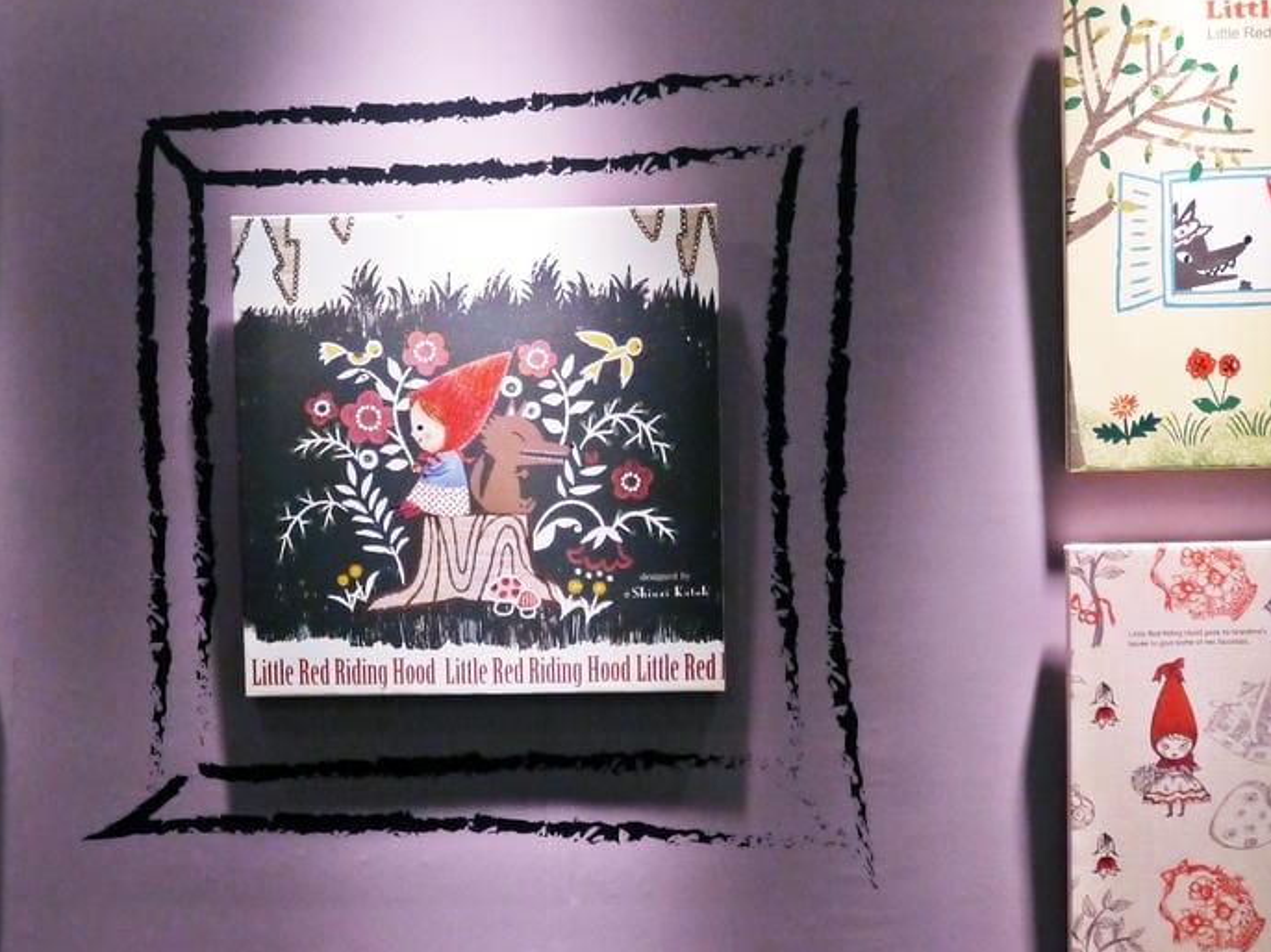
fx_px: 1799
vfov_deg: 29.7
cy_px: 469
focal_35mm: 49
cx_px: 576
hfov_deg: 38.9
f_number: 3.5
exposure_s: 1/60
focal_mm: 14
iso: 800
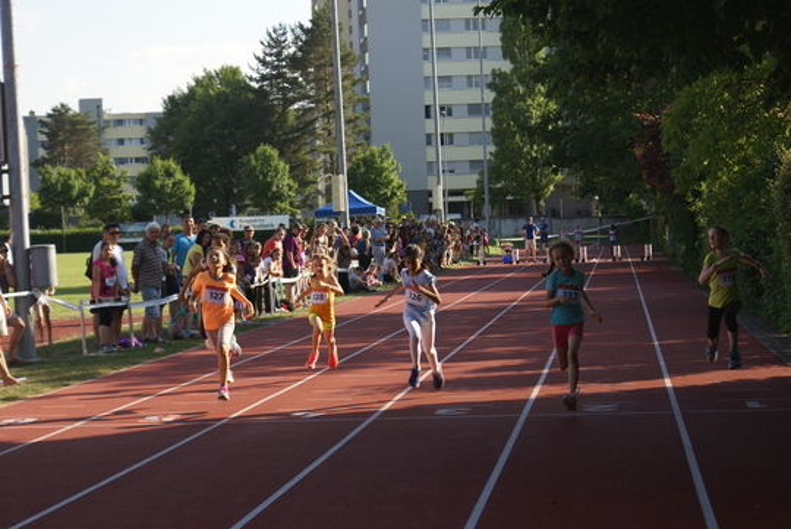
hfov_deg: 22.6
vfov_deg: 15.2
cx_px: 396
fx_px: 1979
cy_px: 264
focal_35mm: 90
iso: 100
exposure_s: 1/200
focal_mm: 60
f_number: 6.3
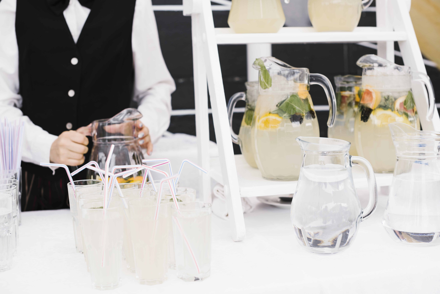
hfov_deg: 39.6
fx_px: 611
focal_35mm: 50
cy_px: 147
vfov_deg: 27.0
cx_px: 220
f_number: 4
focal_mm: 50
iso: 250
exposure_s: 1/320
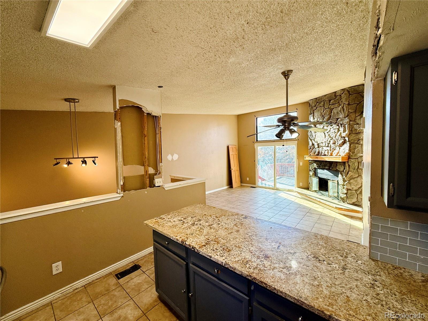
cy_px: 160
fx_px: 173
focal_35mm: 14
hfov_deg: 102.1
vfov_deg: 85.7
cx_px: 214
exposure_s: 1/129
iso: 64
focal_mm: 2.22
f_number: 2.2
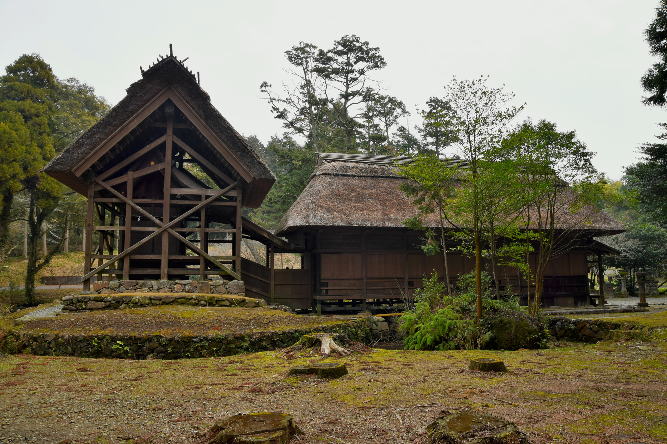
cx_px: 334
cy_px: 222
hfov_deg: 41.1
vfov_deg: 28.1
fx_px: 889
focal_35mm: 48
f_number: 11
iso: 400
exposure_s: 1/125
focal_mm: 32
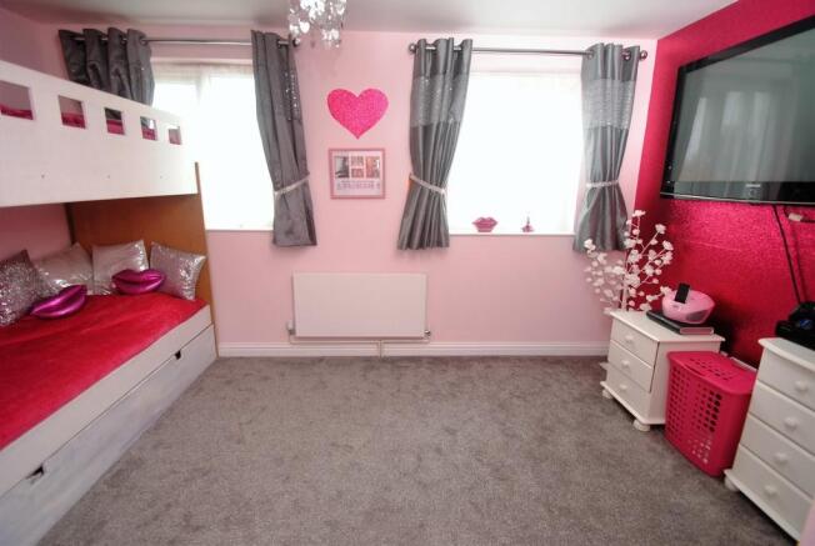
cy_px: 273
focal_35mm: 15
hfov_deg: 100.3
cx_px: 408
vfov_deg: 77.5
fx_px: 340
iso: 200
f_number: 4
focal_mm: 10
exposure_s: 1/60
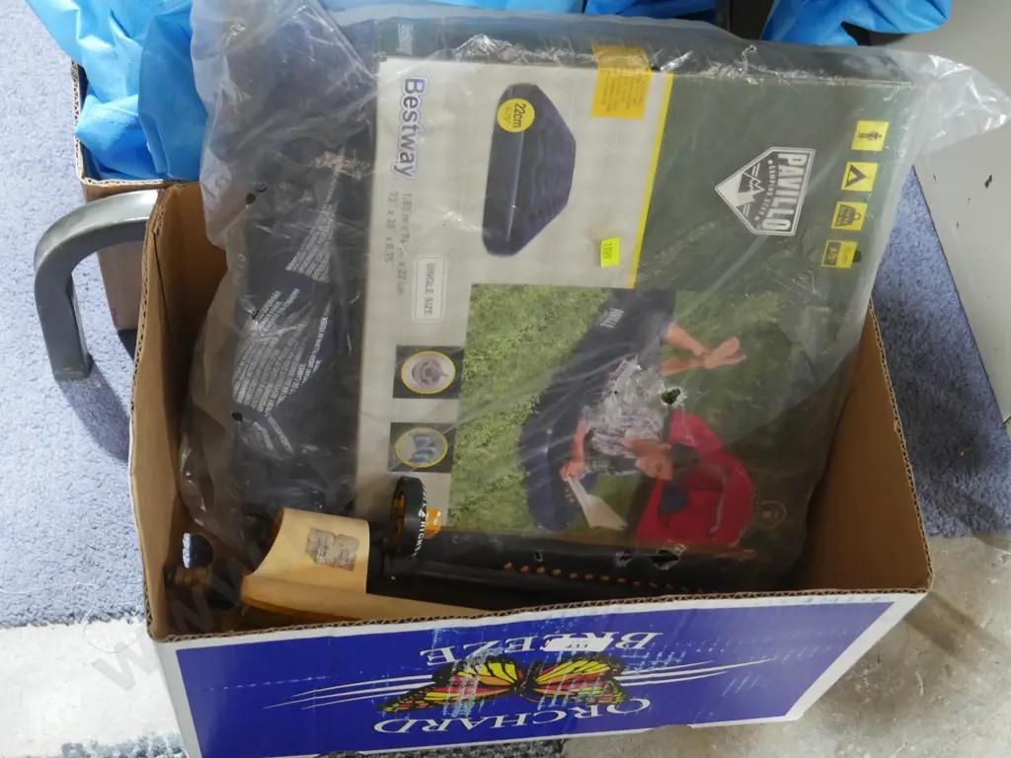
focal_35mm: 50
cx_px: 506
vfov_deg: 29.1
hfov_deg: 38.2
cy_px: 379
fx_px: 1460
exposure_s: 1/50
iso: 3200
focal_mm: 25
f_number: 5.3
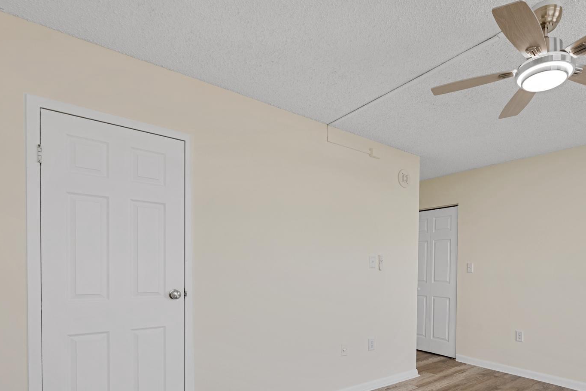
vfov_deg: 57.7
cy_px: 271
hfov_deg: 80.0
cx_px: 360
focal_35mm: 21
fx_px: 342
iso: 320
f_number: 8
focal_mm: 14
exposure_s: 1/60
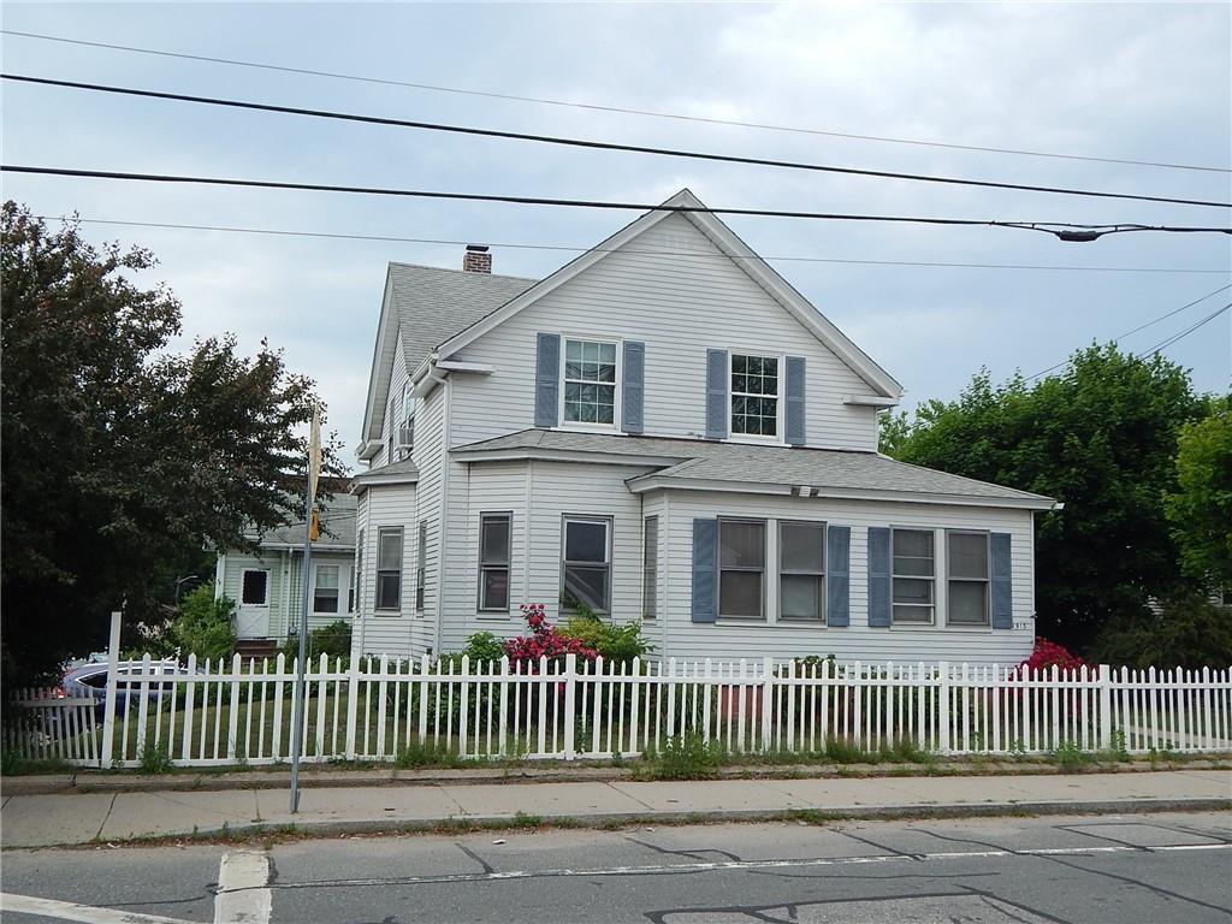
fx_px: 1246
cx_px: 616
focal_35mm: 35
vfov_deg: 40.7
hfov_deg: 52.6
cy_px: 462
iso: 125
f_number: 3.3
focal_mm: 6.1
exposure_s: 1/640
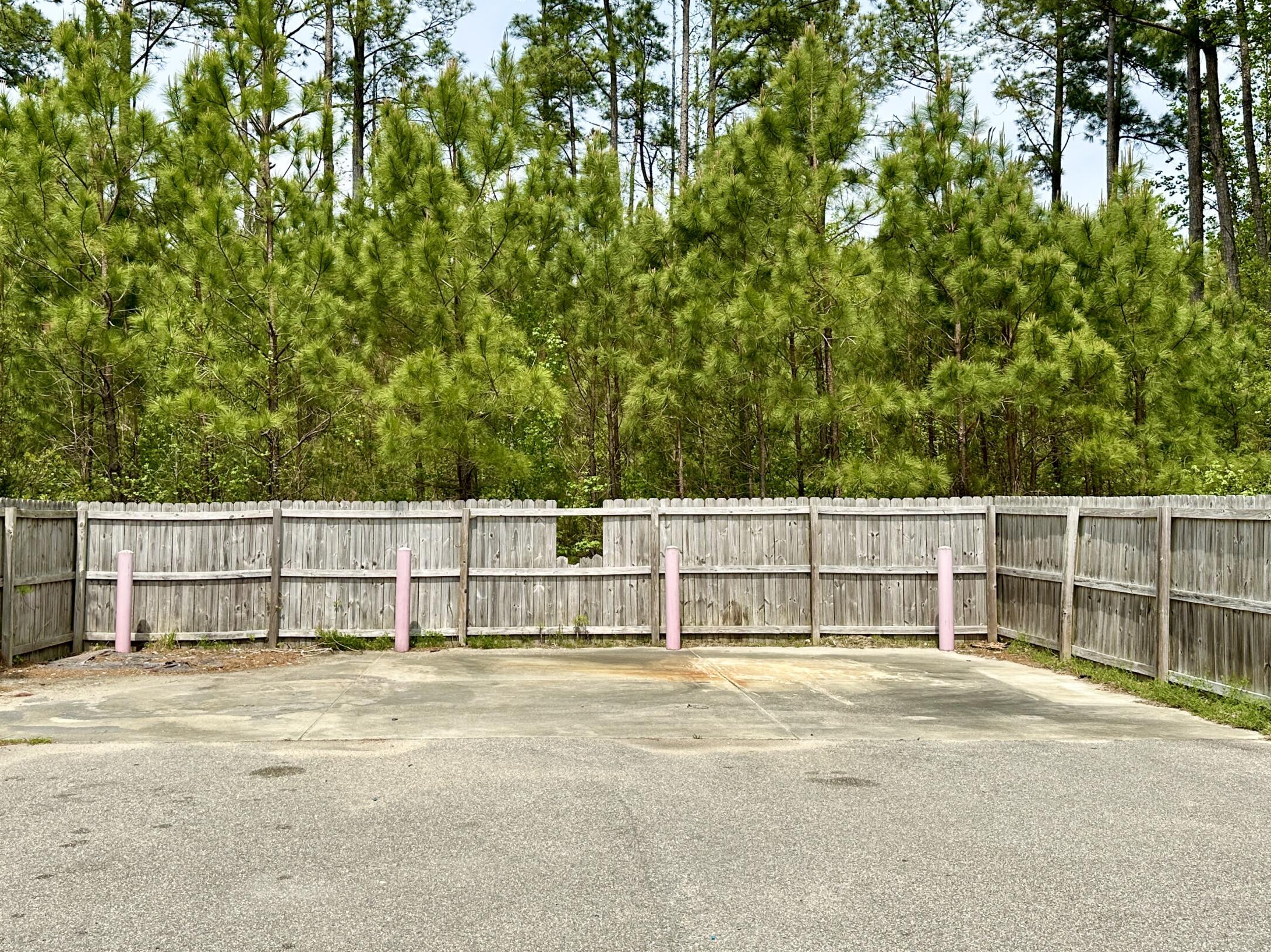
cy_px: 430
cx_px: 540
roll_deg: +0.4
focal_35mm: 33
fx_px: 1212
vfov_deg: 42.9
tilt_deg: +3.3
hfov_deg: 55.1
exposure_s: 1/4016
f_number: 1.78
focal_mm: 6.86
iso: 80
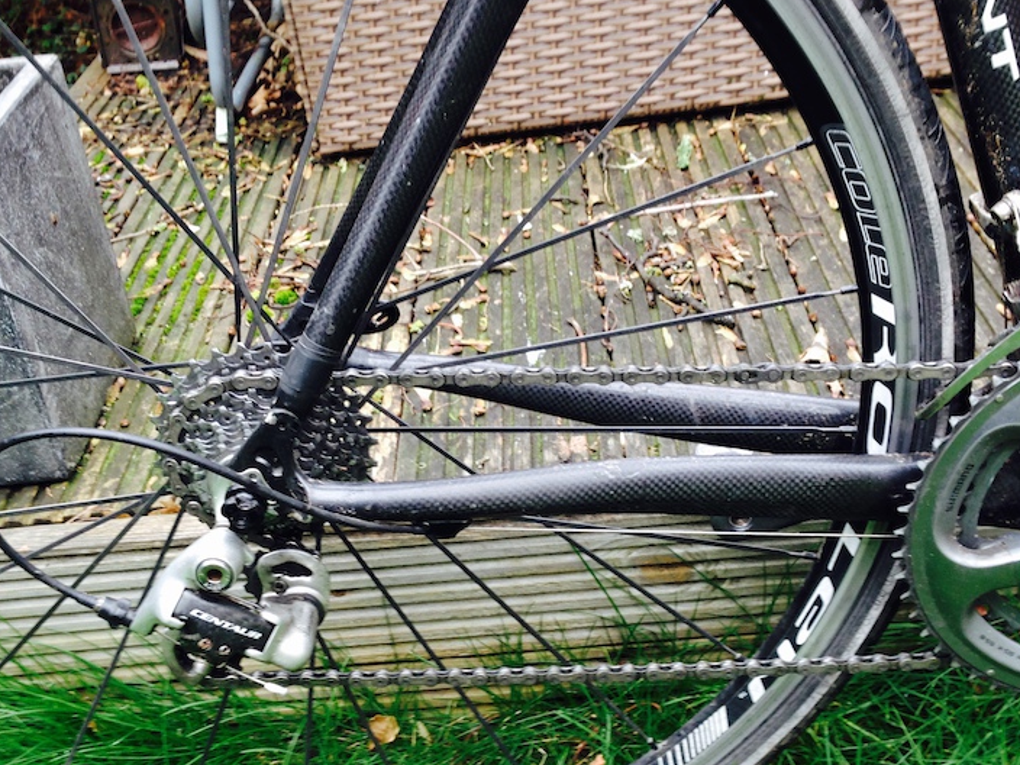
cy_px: 451
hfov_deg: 39.7
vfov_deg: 30.2
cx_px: 503
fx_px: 1414
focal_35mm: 48
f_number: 2.4
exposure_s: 1/40
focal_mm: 4.12
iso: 50
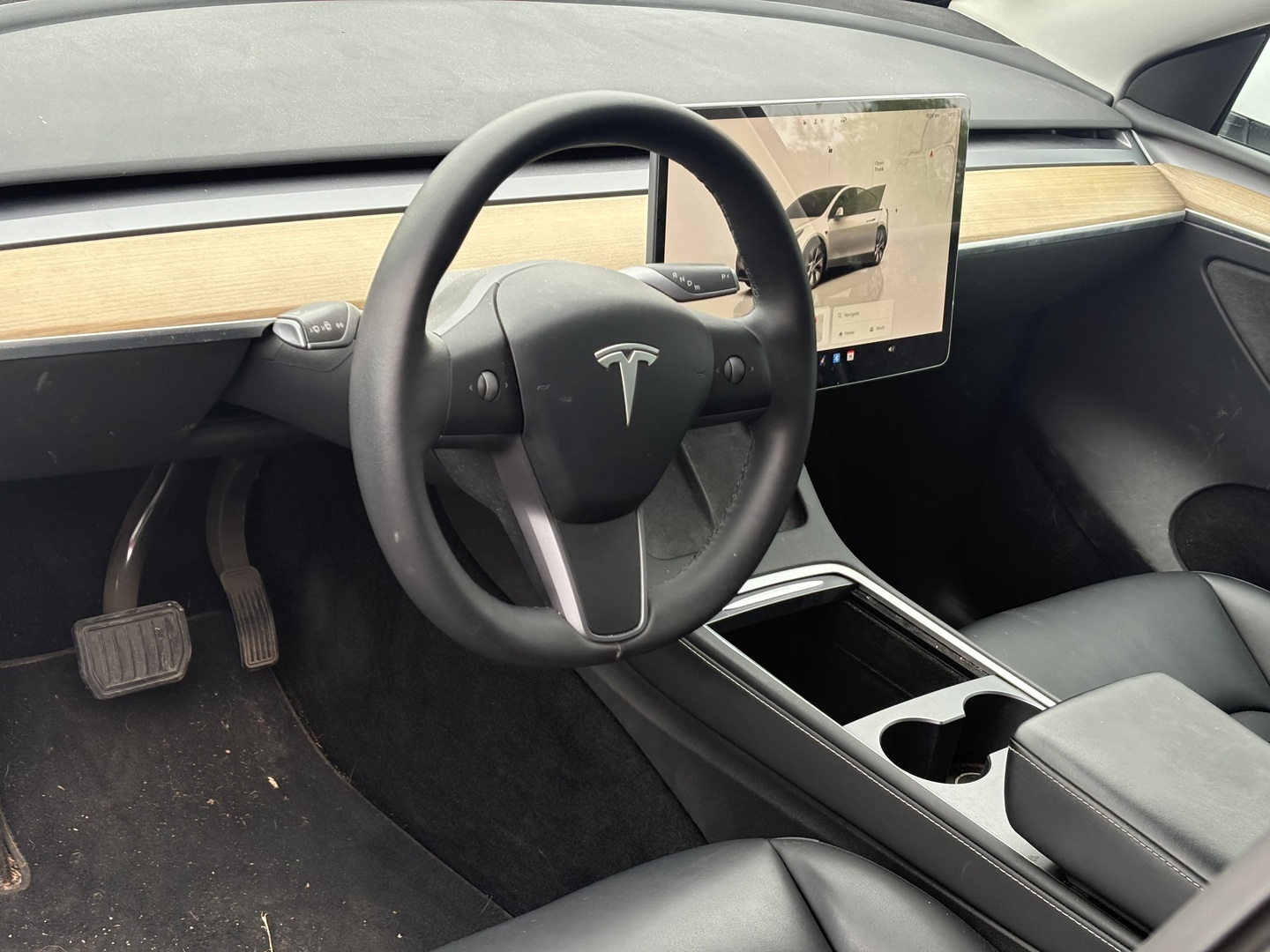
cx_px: 635
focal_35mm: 52
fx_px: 1908
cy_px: 476
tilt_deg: -27.6
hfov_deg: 36.8
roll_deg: -13.4
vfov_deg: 28.0
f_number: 1.6
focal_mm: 5.96
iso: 80
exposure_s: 1/228
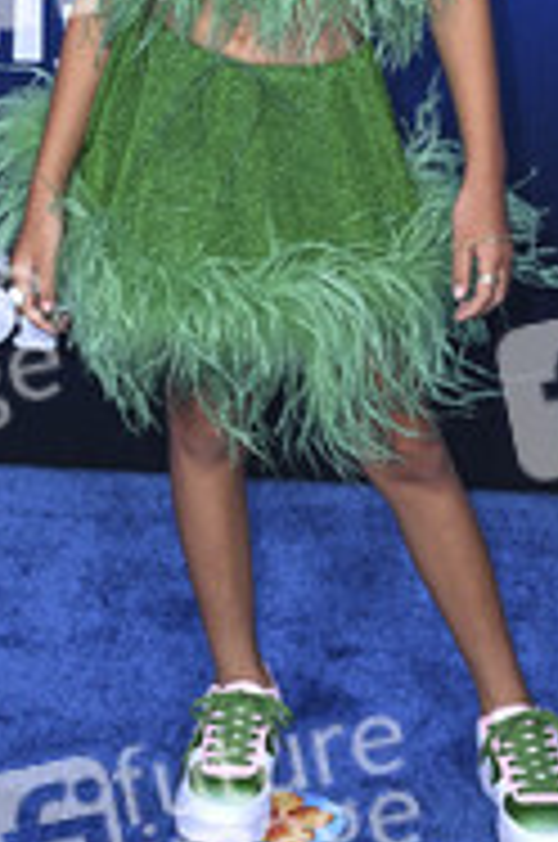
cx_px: 320
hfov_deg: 12.5
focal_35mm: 109
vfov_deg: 18.6
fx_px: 2543
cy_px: 149
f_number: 6.3
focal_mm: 51
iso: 1600
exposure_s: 1/200
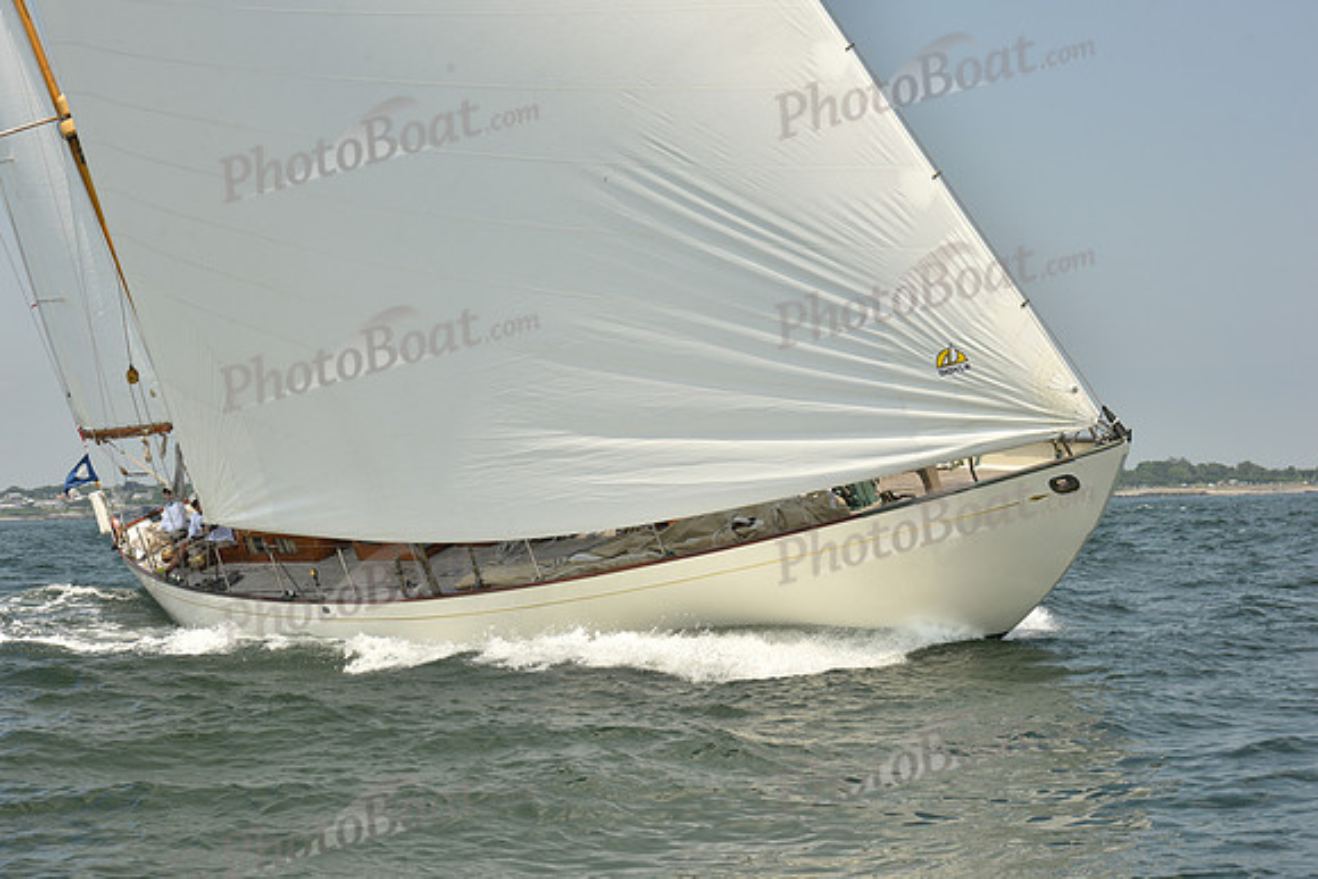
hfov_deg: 28.8
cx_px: 659
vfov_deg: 19.5
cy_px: 440
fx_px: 2563
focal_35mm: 70
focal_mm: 70
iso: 250
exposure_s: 1/800
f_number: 9
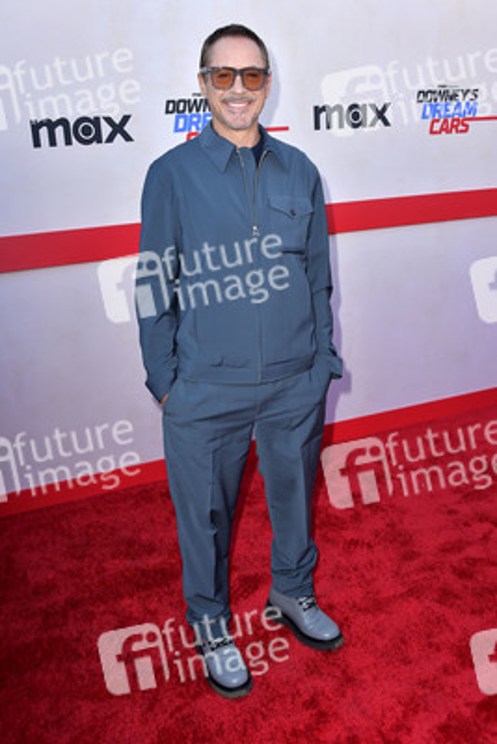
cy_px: 372
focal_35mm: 32
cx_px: 248
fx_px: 662
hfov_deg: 41.1
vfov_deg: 58.7
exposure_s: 1/250
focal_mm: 32
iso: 250
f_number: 6.3
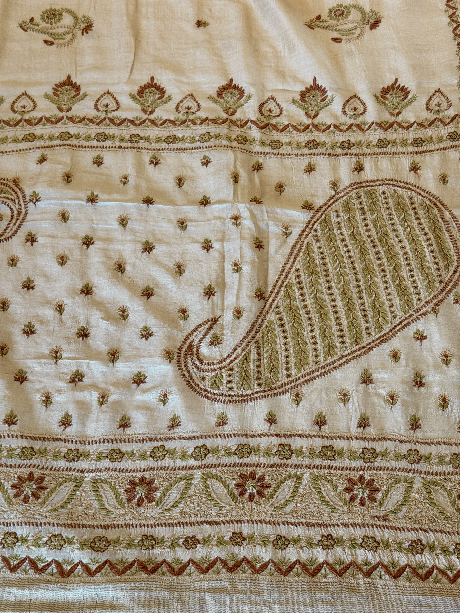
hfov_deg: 30.3
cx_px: 230
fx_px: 850
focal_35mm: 48
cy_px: 306
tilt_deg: -61.6
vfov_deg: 39.7
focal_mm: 6.76
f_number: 1.78
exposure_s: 1/50
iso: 80
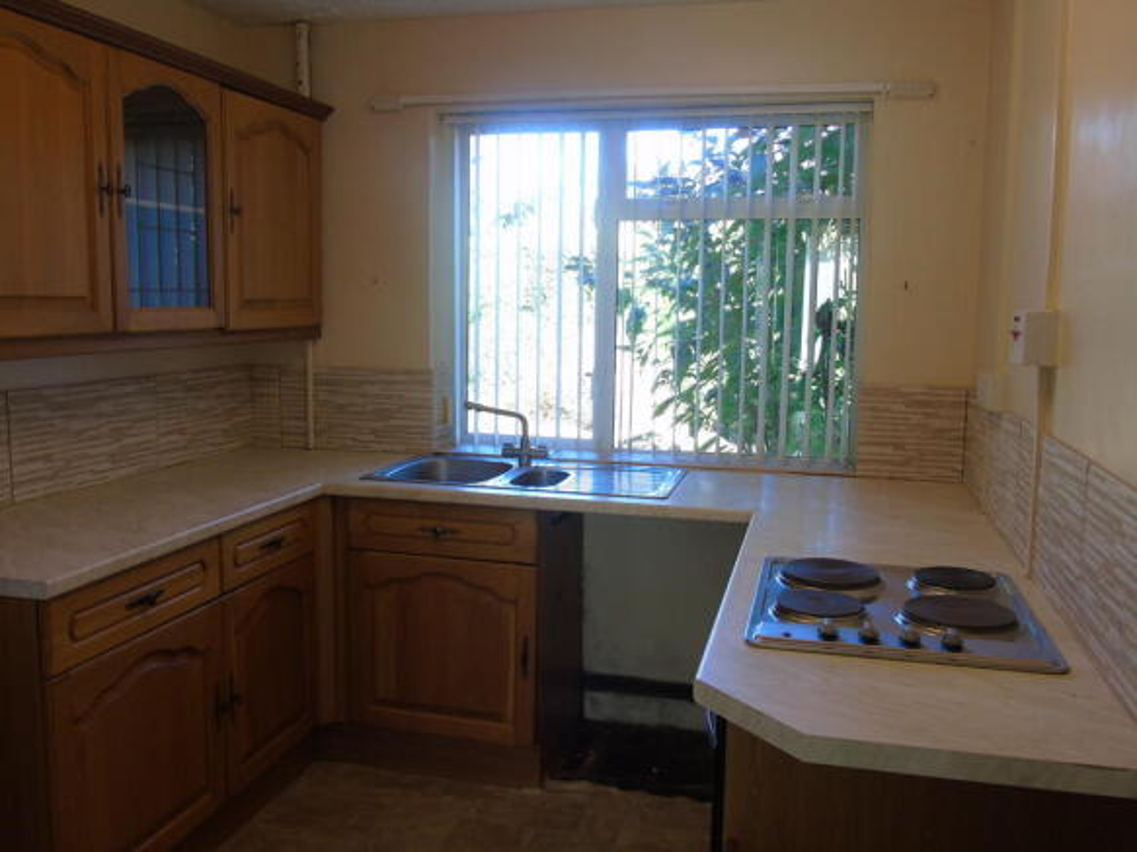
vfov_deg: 48.2
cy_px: 426
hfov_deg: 61.7
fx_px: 952
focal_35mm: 29
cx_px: 568
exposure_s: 1/30
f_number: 3.6
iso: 100
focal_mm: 5.2
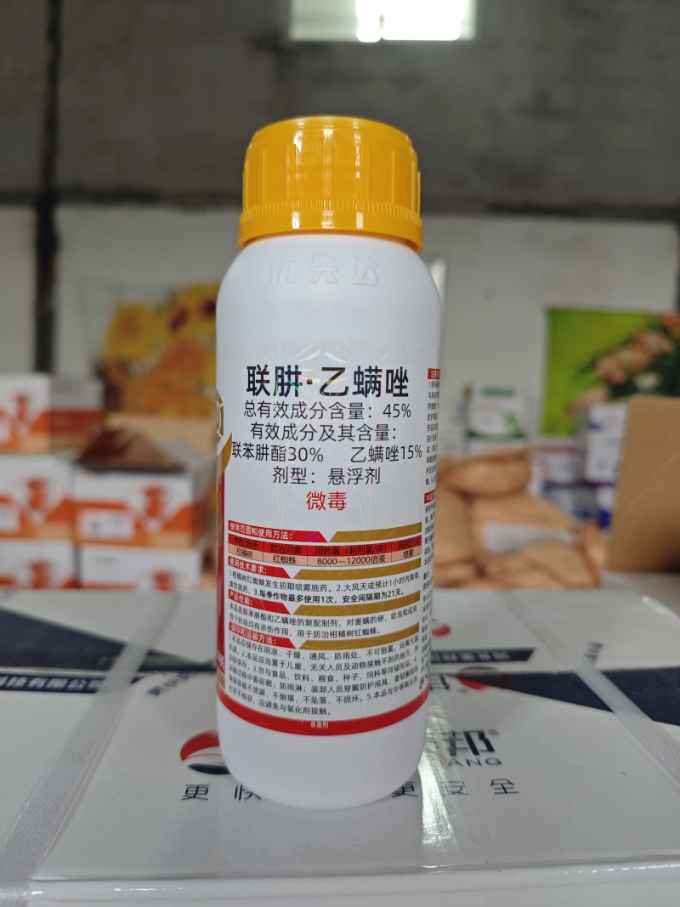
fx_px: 603
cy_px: 454
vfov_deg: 73.9
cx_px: 340
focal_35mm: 23
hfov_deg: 58.9
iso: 200
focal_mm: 6.55
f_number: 1.6
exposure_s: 1/100
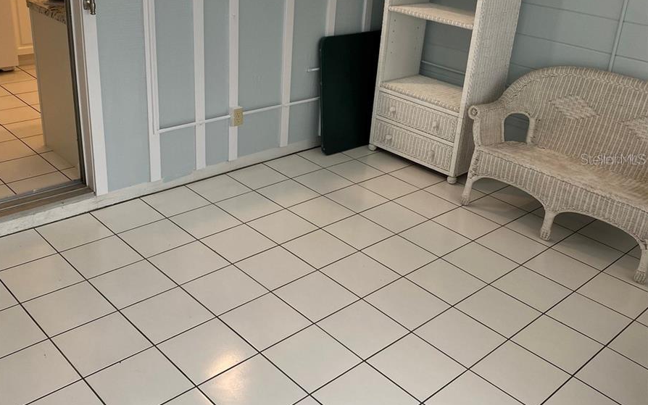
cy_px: 159
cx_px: 323
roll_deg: -4.7
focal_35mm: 37
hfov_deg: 52.7
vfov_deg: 34.3
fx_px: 654
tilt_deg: -23.5
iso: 64
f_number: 1.8
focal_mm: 4.25
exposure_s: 1/60
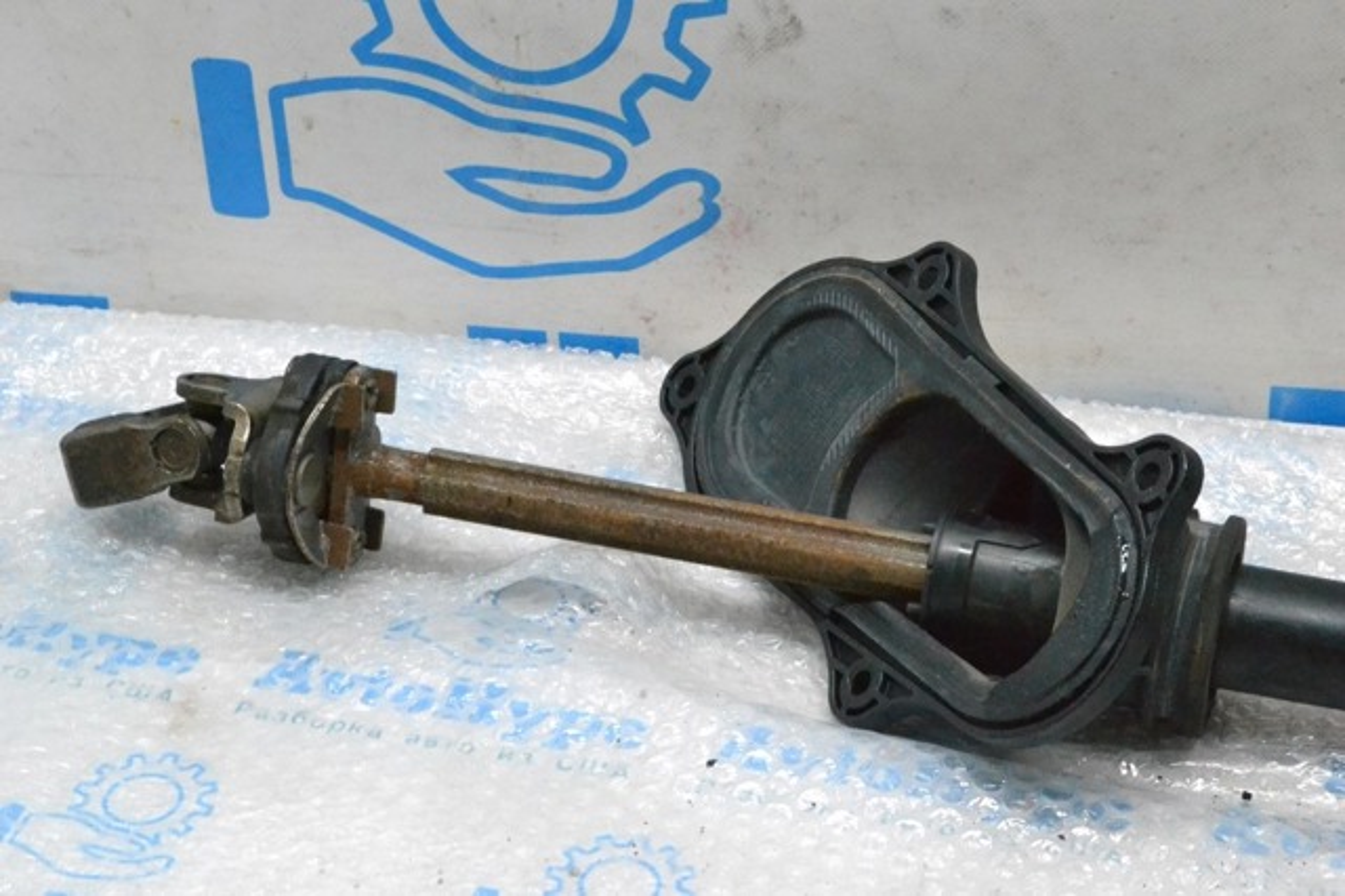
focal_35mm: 82
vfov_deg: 16.5
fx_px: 3081
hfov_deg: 24.6
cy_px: 448
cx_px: 672
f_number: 11
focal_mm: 55
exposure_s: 1/160
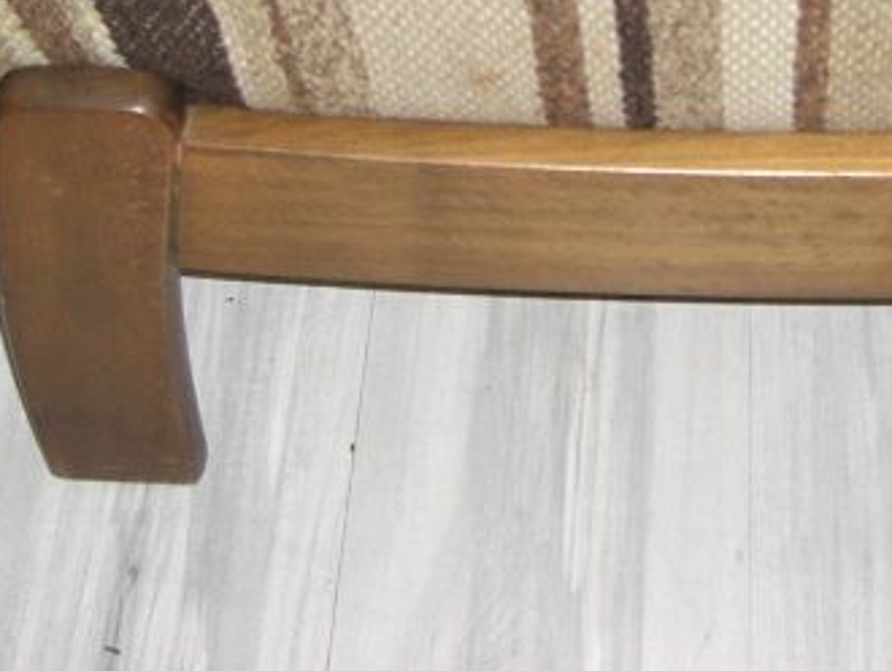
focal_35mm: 92
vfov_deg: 15.5
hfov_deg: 21.3
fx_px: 2372
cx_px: 549
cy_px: -133
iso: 200
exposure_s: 1/60
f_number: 2.8
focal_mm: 7.9
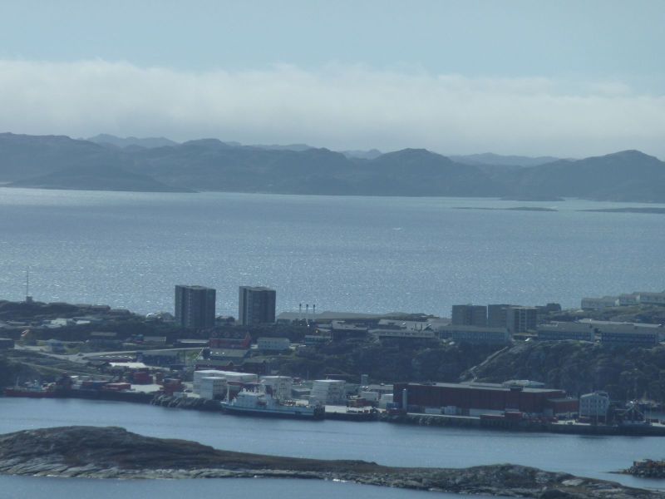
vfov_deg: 5.0
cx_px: 332
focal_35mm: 300
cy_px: 250
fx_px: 5763
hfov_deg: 6.6
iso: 125
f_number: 6.3
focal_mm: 49.2
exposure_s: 1/1000
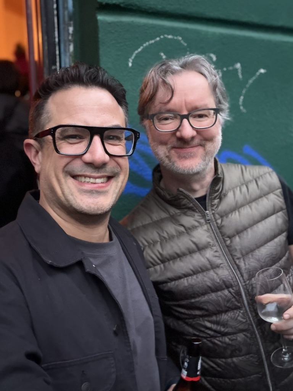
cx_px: 146
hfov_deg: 46.8
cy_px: 196
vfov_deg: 60.0
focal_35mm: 30
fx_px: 339
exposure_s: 1/20
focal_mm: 2.71
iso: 640
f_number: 1.9
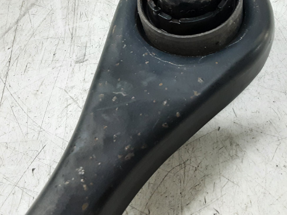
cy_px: 49
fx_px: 373
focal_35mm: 45
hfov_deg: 41.3
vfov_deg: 31.5
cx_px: 202
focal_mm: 2.91
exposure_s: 1/33
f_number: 1.9
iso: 125
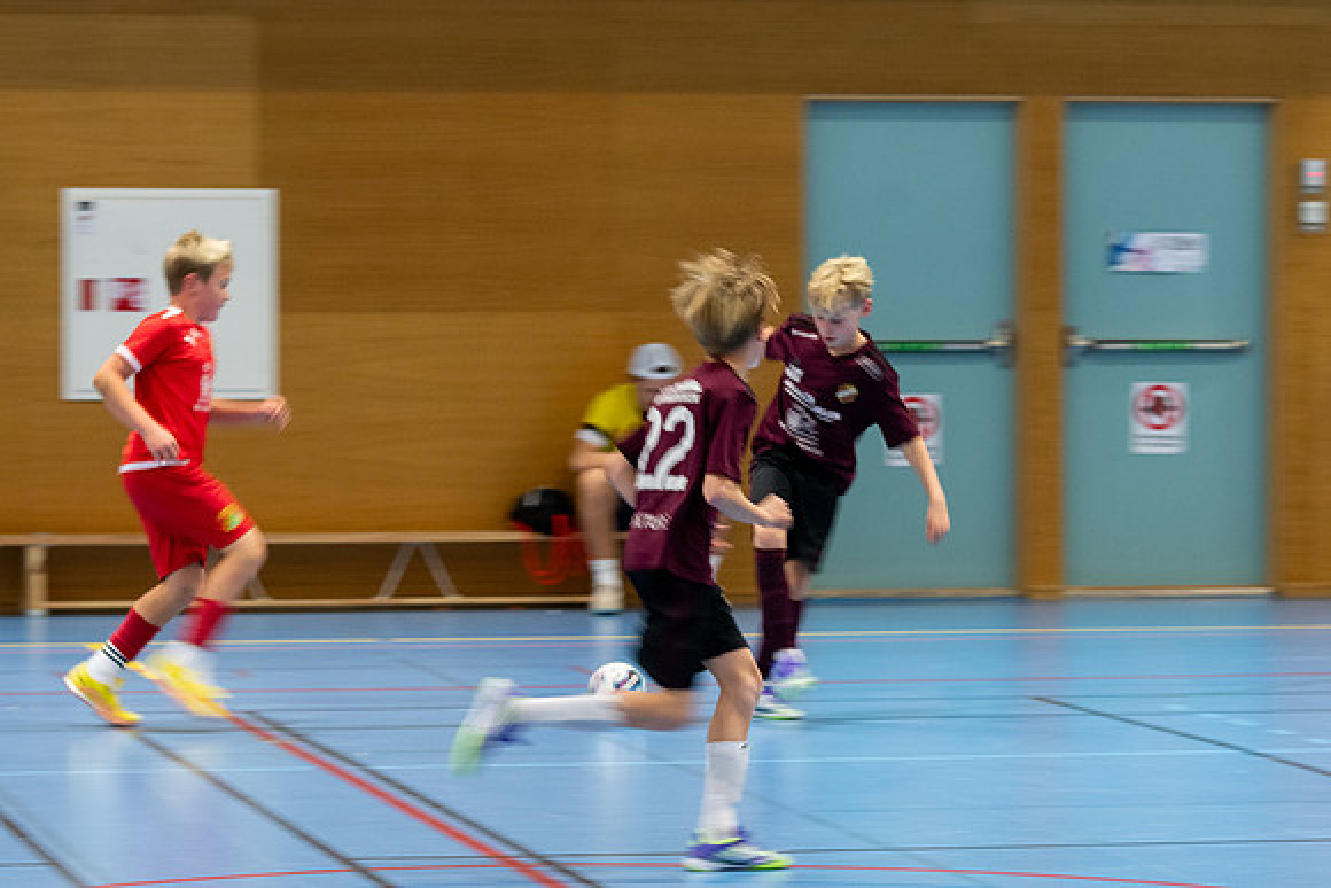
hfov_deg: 13.1
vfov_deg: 8.8
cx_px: 666
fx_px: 5784
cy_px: 444
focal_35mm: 156
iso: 1400
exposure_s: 1/60
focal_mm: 100
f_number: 5
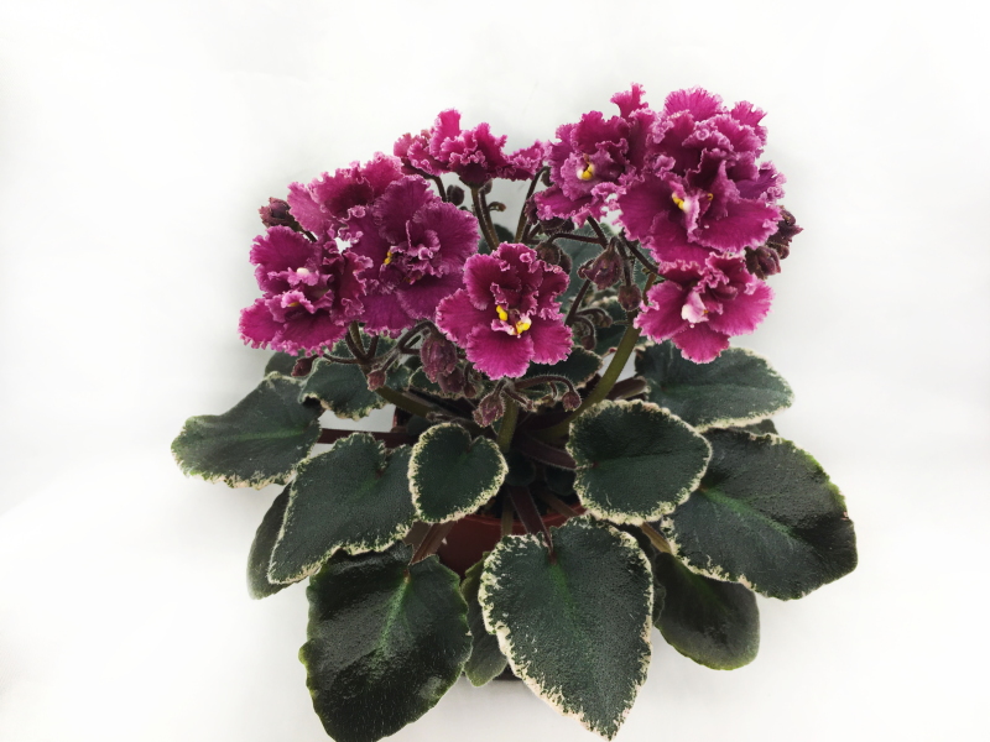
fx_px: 829
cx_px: 495
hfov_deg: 61.7
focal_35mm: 29
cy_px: 371
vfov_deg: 48.2
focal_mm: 4.15
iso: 32
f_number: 2.2
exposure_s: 1/100
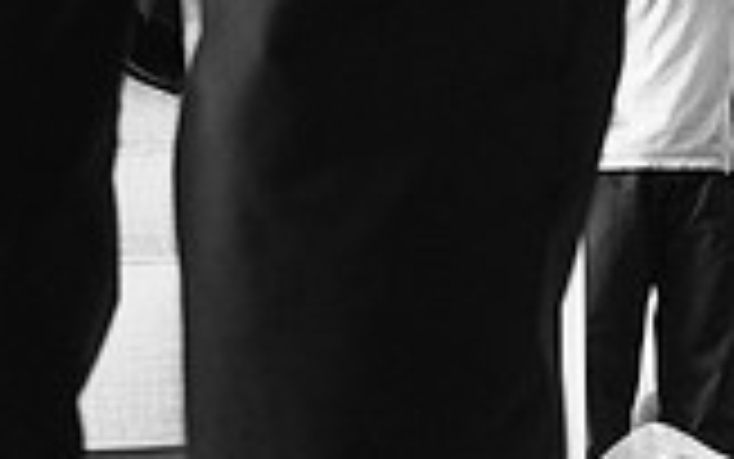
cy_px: 20
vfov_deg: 14.8
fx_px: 1741
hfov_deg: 21.9
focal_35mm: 87
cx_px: 892
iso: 1250
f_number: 2.8
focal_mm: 16
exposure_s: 1/125
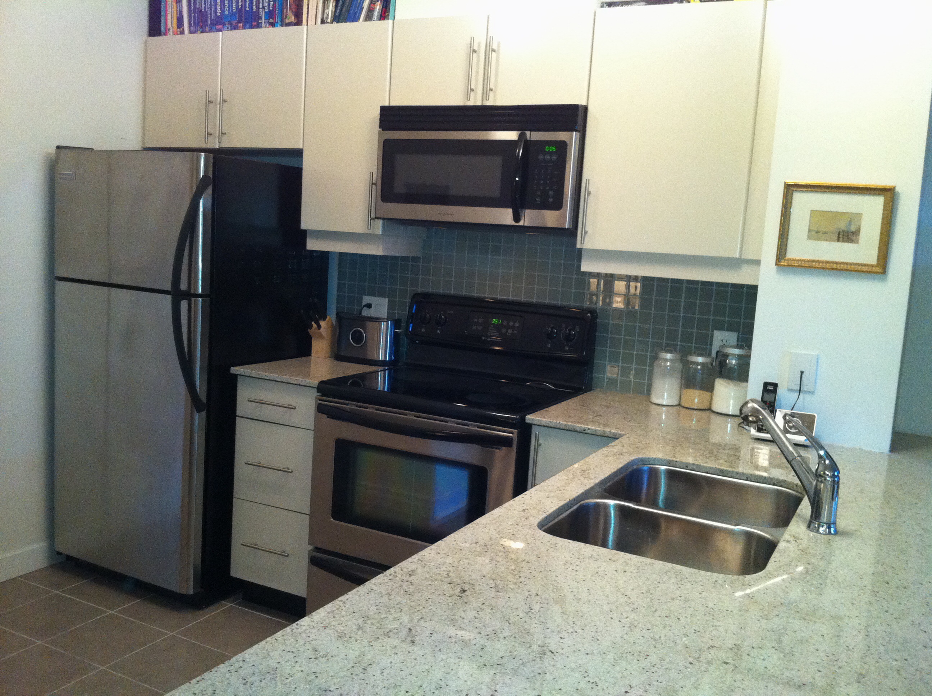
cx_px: 466
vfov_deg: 40.6
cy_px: 348
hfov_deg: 52.7
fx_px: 941
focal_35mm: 35
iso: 320
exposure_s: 1/15
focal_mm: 3.85
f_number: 2.8
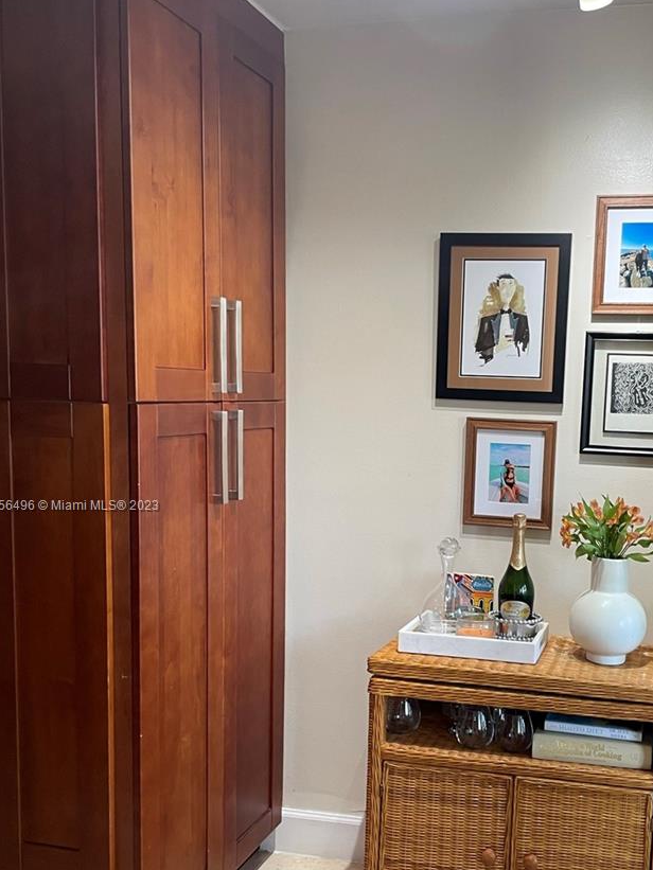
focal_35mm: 38
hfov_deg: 37.3
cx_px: 442
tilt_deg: -6.8
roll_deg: -1.3
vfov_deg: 48.8
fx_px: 956
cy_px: 507
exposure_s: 1/60
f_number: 1.6
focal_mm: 4.2
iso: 100
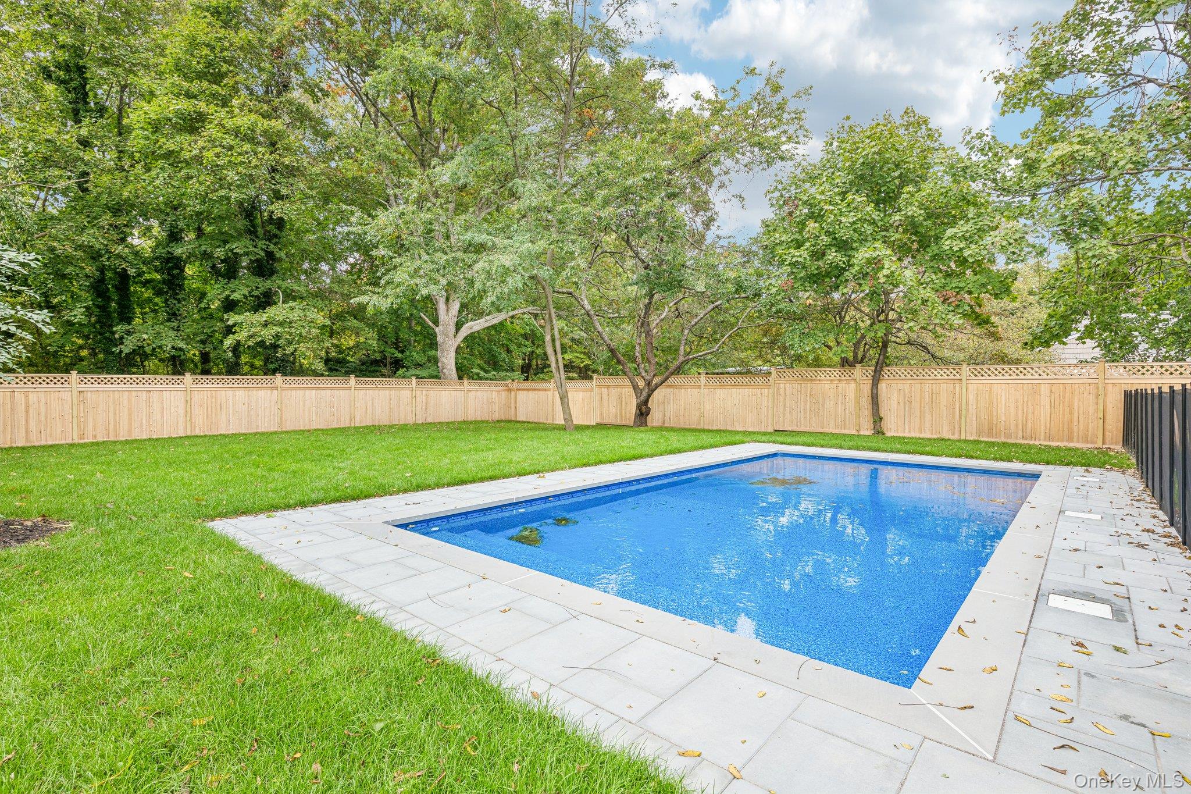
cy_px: 397
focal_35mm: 17
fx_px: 562
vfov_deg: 70.4
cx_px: 596
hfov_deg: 93.3
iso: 160
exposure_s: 1/80
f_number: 9
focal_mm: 17
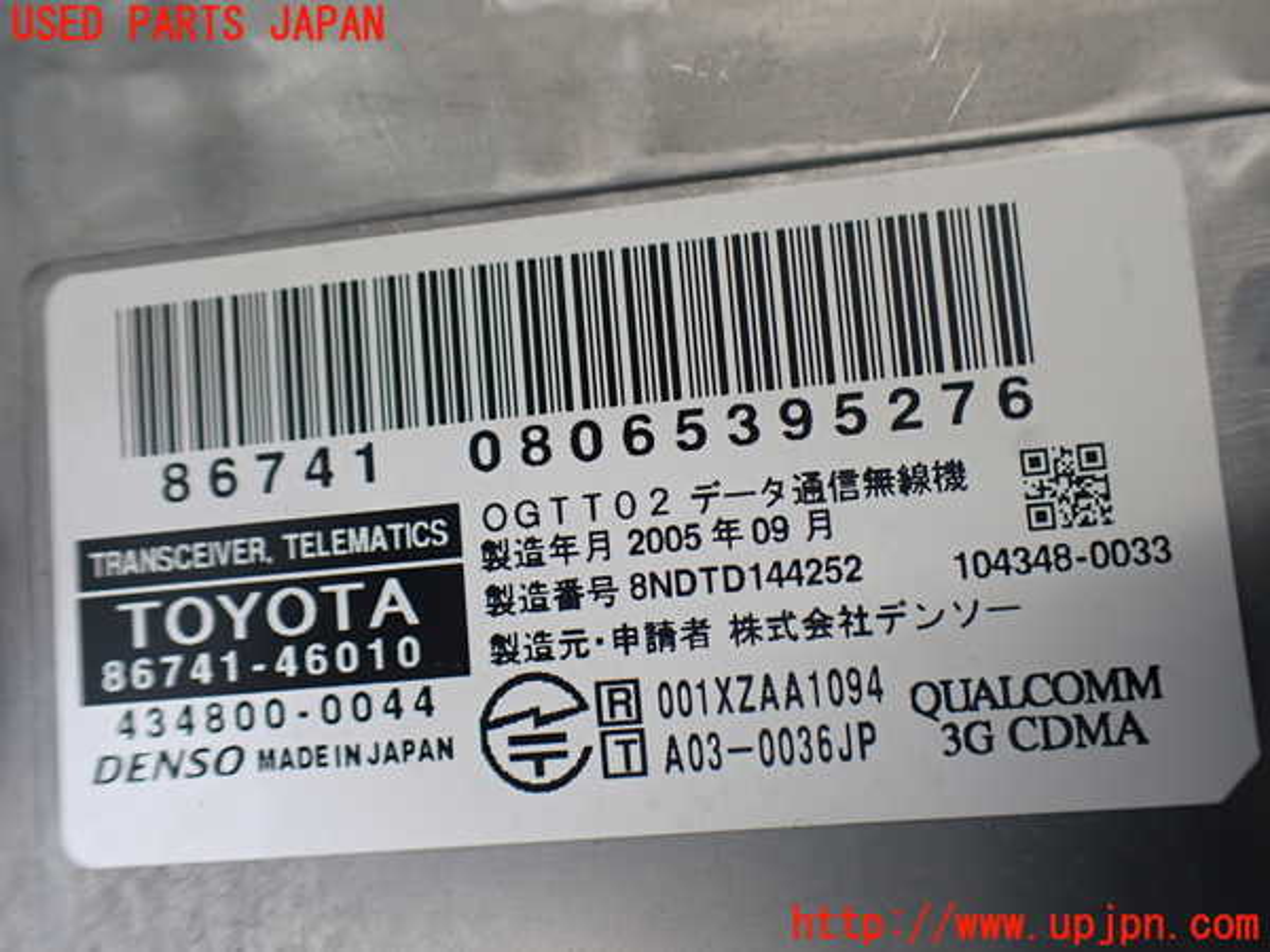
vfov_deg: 46.8
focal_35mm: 30
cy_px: 476
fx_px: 1101
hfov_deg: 60.0
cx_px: 635
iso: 320
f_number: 2.3
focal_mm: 5.4
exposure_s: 1/125
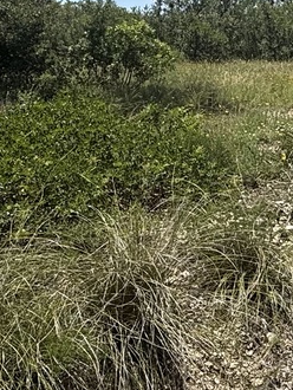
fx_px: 688
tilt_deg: +2.7
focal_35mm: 61
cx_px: 351
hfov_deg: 22.2
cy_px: 54
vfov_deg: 30.5
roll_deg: -1.9
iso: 50
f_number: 2.2
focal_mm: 2.22
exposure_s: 1/1901
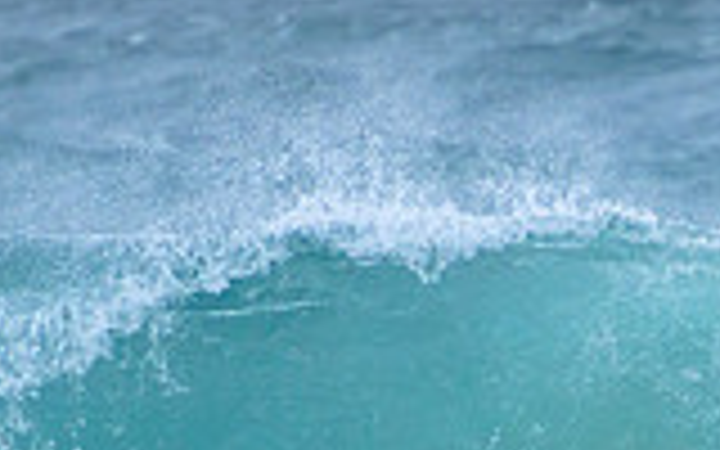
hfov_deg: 1.0
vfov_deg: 0.6
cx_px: 891
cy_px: 507
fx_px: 39873
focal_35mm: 2032
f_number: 5.6
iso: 640
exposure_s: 1/2000
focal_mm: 400
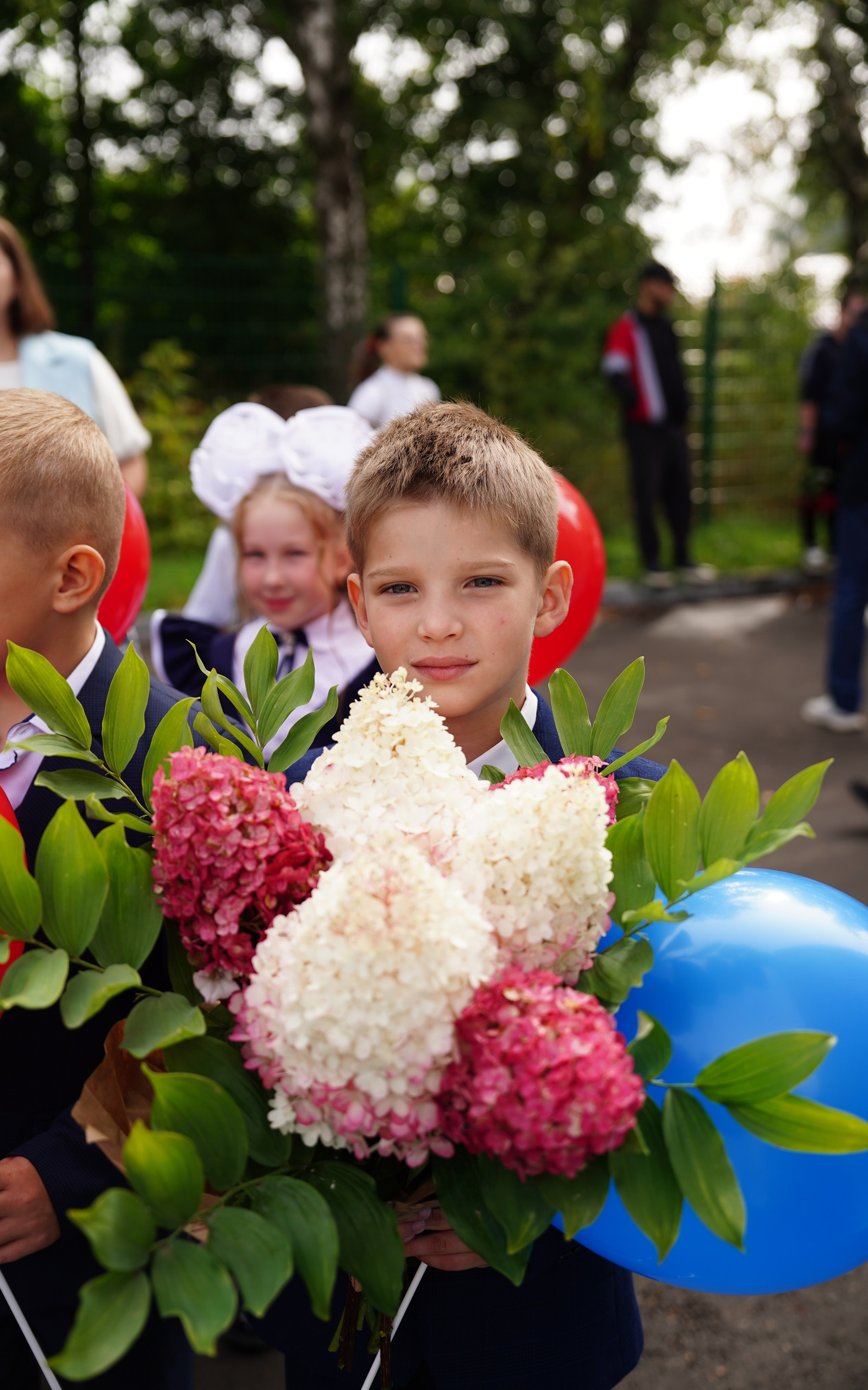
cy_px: 697
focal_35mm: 40
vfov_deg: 49.3
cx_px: 451
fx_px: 1514
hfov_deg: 32.0
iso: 100
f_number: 2.8
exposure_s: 1/500
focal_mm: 39
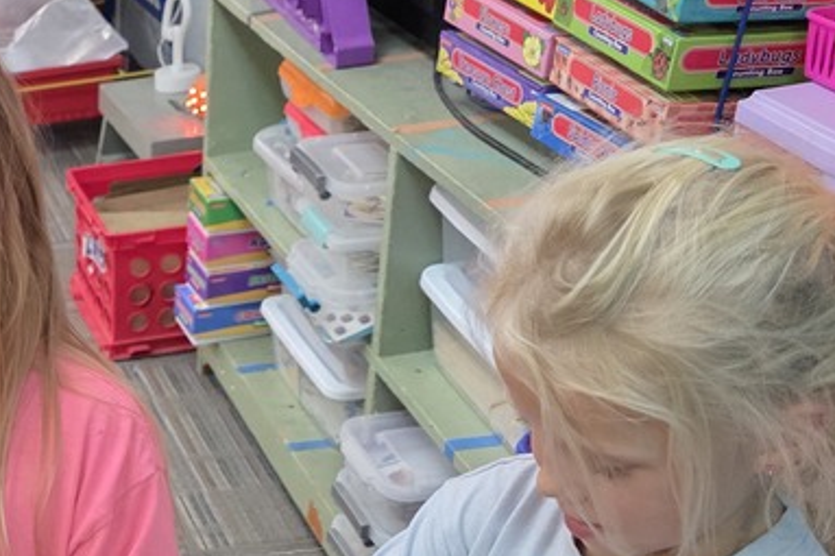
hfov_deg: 27.9
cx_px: -140
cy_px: 473
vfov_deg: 20.9
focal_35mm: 64
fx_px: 1484
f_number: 1.7
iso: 500
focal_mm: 6.3
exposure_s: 1/120
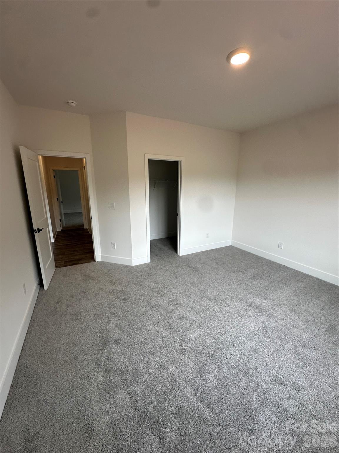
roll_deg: -1.1
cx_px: 170
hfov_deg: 85.7
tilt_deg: -11.3
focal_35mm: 14
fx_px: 183
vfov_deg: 102.1
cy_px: 226
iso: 80
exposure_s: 1/120
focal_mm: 2.22
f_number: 2.2
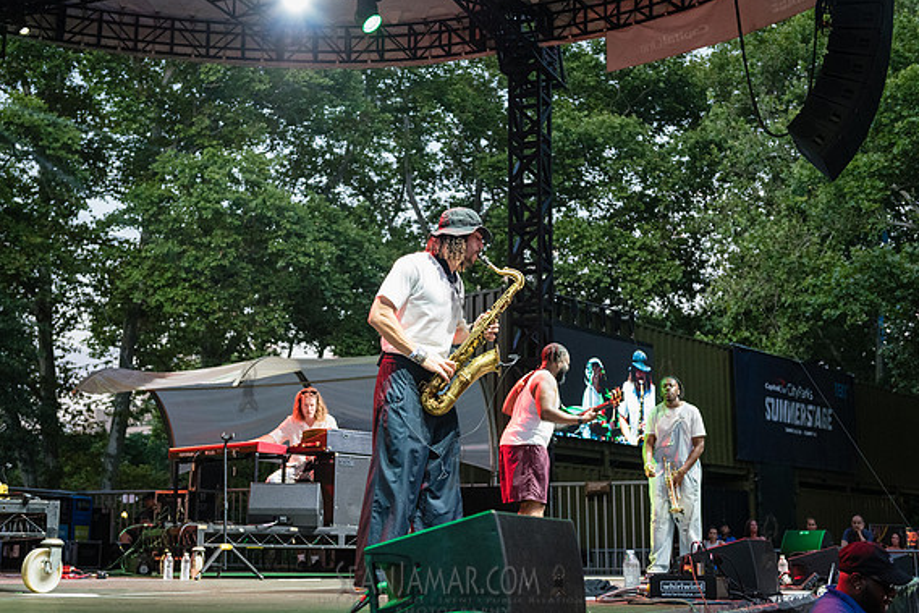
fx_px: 1226
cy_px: 305
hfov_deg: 41.1
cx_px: 444
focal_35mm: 48
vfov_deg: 28.1
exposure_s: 1/400
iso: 4000
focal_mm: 45
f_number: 3.5
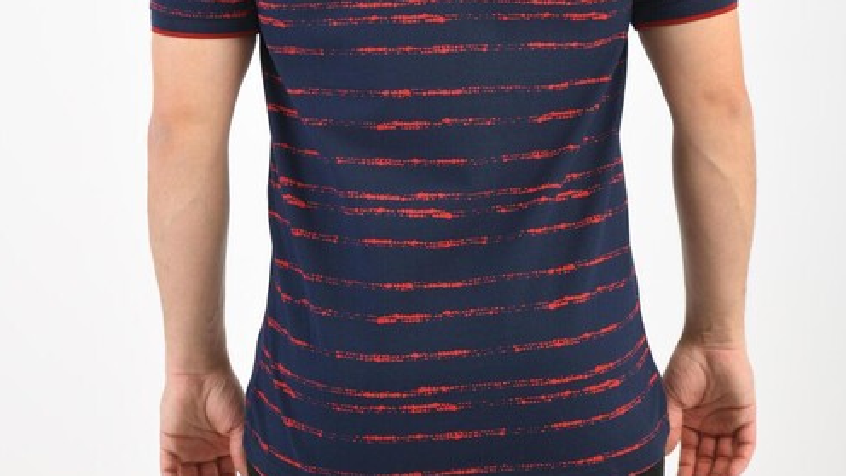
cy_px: -9
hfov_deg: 20.7
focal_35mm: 103
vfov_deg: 11.6
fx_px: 2311
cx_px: 421
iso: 100
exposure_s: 1/160
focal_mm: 65
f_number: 7.1
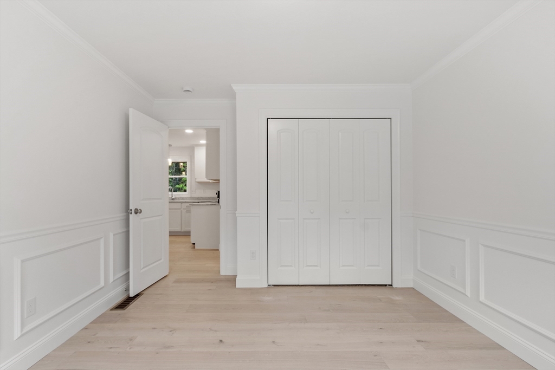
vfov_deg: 77.3
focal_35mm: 15
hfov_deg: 100.4
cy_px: 185
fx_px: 231
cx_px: 278
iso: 320
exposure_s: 1/3
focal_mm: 10
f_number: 8
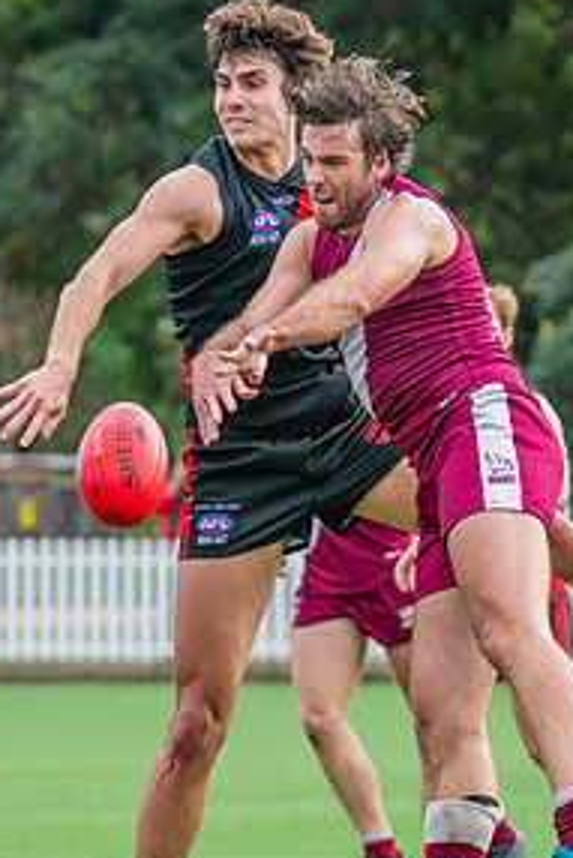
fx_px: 14092
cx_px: 112
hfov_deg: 2.3
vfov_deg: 3.5
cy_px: 311
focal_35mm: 591
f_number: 4.5
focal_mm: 195
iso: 800
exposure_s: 1/1250
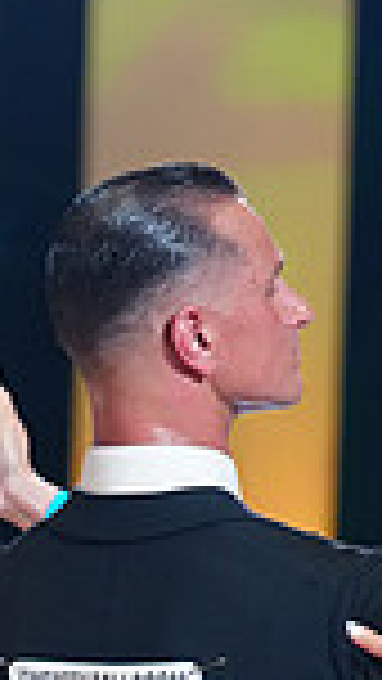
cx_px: -326
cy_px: 1094
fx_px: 6011
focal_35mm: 334
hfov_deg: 3.6
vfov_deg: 6.4
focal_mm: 83
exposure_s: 1/400
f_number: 2.8
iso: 2000
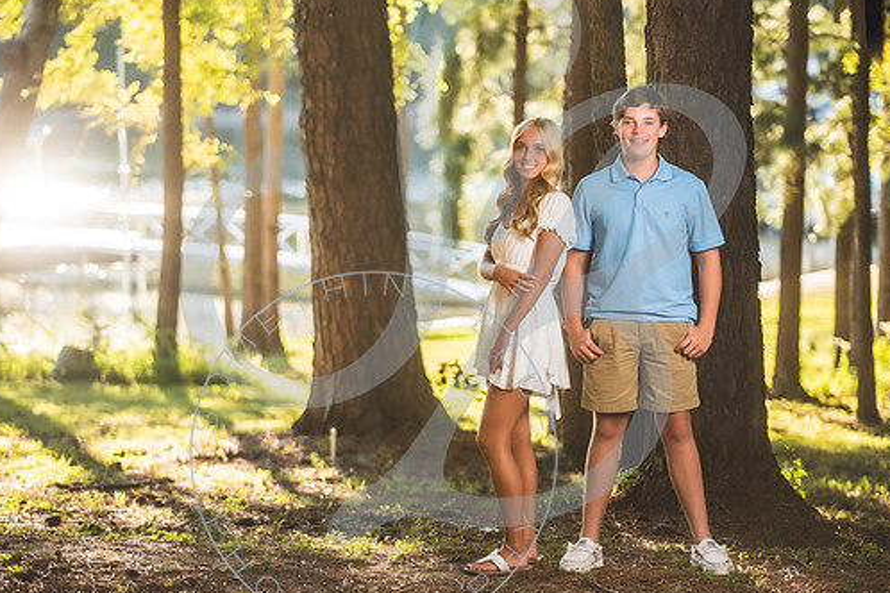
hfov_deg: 14.7
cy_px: 305
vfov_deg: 9.8
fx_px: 3461
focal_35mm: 140
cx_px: 464
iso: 100
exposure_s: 1/200
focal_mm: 120
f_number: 2.8
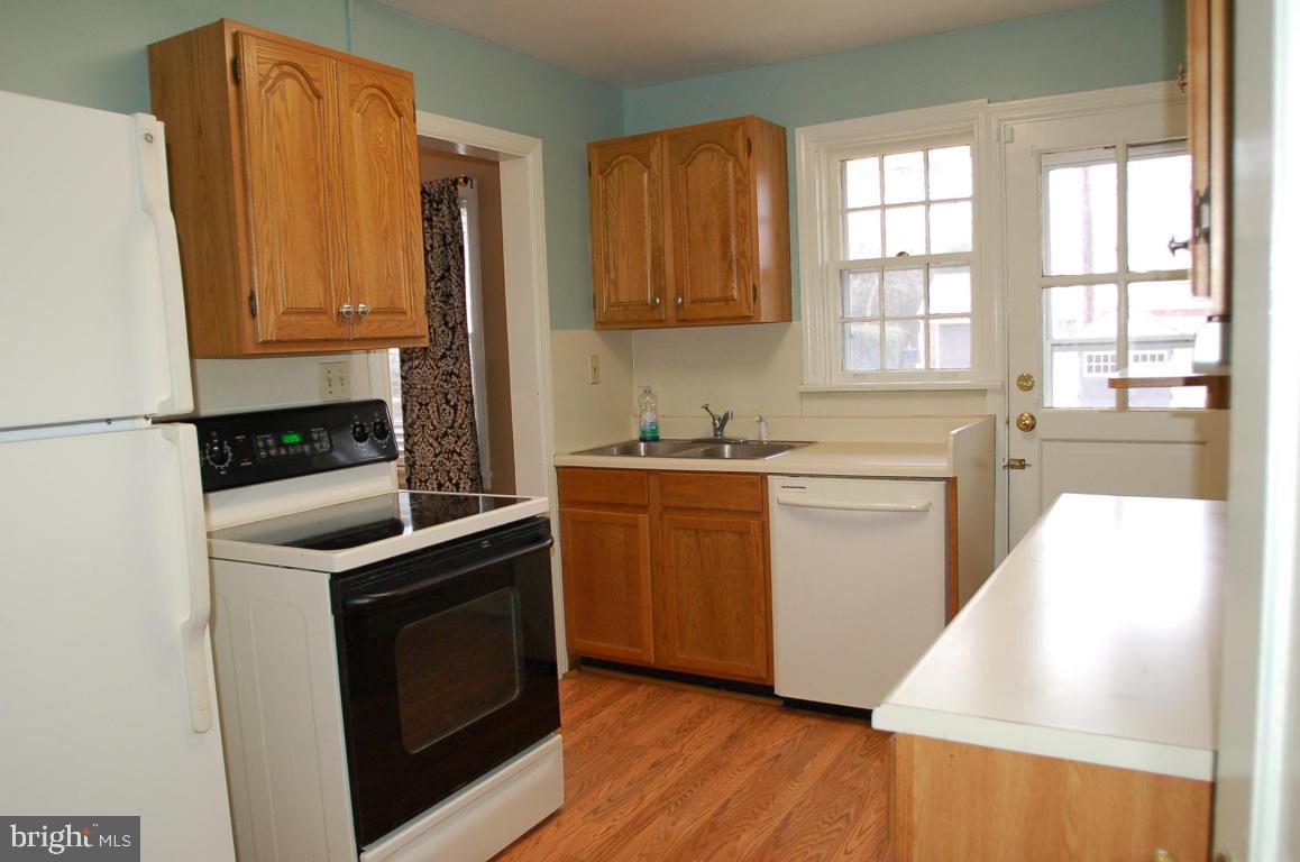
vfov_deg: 50.2
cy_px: 431
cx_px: 650
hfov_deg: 70.5
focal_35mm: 26
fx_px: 919
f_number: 2.8
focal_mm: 17
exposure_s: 1/80
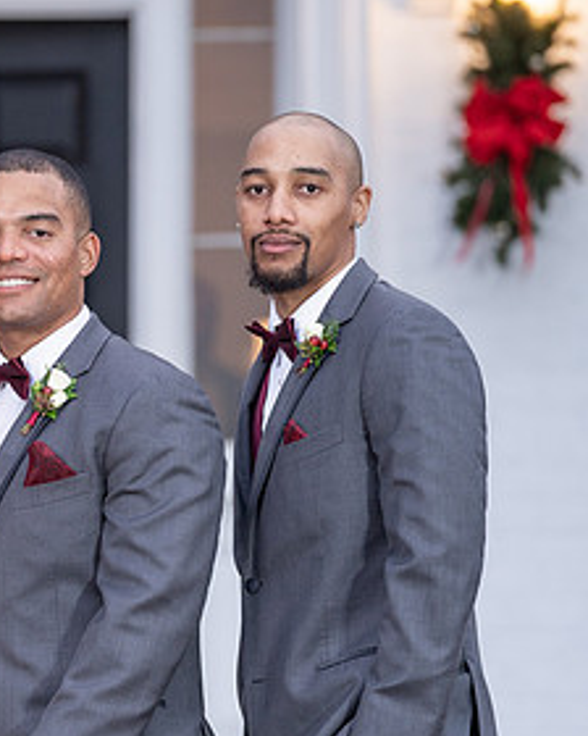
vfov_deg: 5.2
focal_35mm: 369
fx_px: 8027
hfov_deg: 4.2
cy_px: 444
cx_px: -60
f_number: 4
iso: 640
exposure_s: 1/200
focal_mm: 176
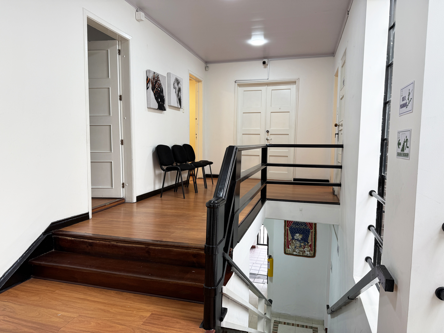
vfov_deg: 56.8
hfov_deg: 71.6
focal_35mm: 24
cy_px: 166
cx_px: 222
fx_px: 308
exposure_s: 1/123
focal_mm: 6.76
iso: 50
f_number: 1.78
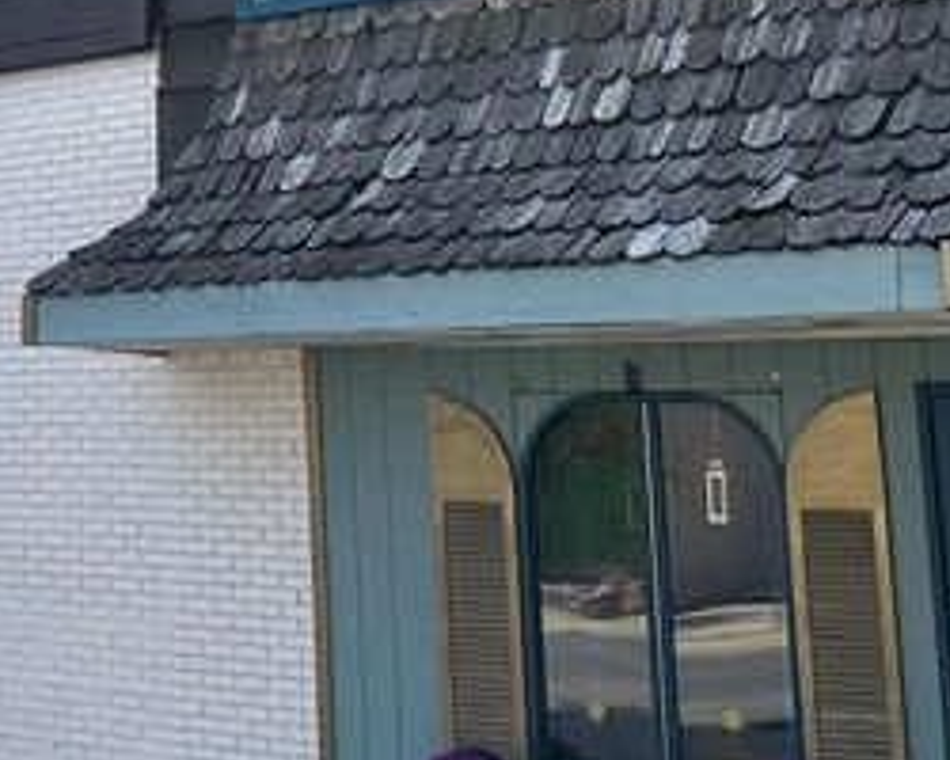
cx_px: -129
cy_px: -236
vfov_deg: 15.3
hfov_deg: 19.1
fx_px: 2699
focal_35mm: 96
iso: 80
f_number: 1.78
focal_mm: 6.86
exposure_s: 1/4348
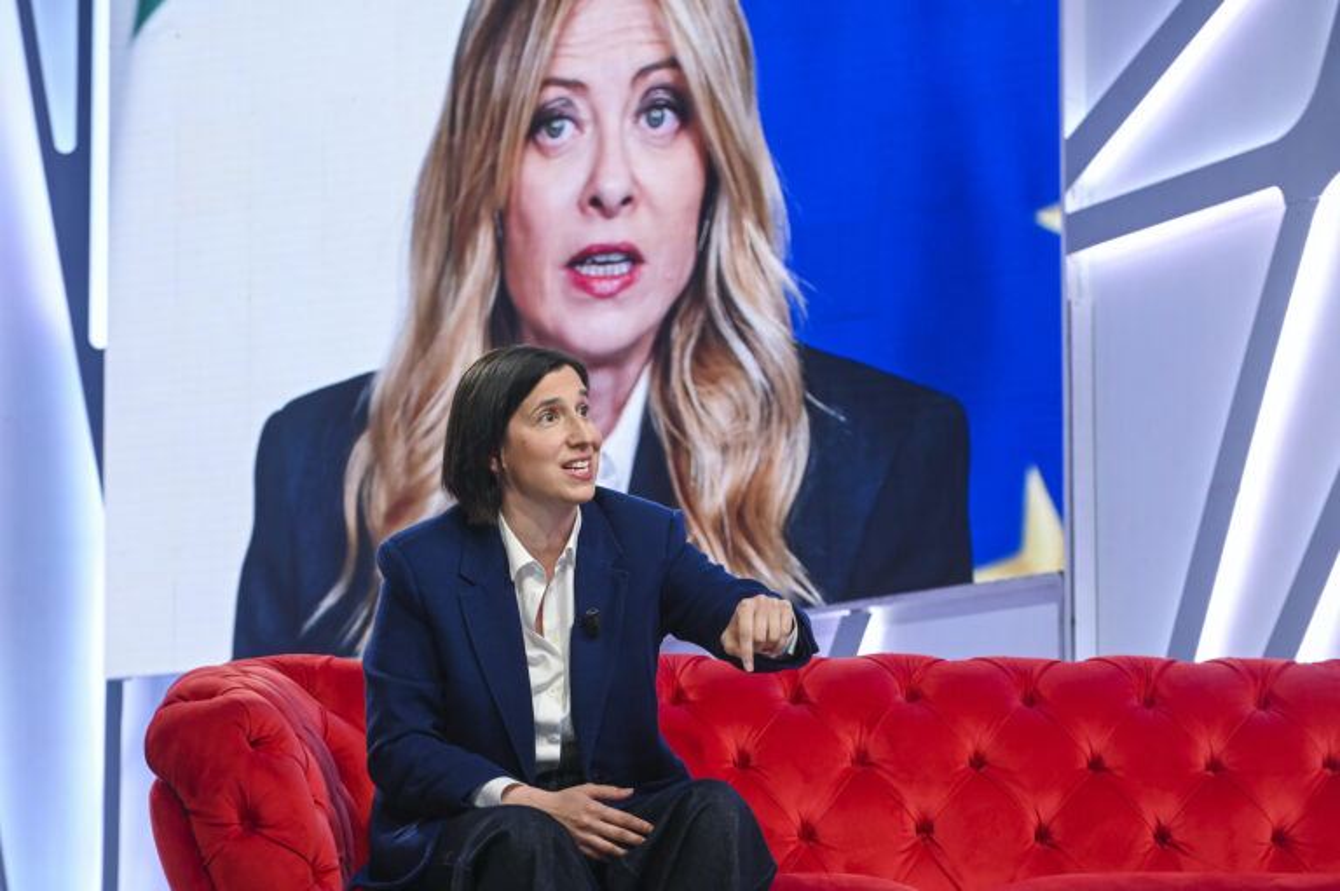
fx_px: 5208
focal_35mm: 140
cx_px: 670
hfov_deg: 14.7
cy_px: 446
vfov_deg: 9.8
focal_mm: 140
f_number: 8
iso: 3200
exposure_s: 1/100
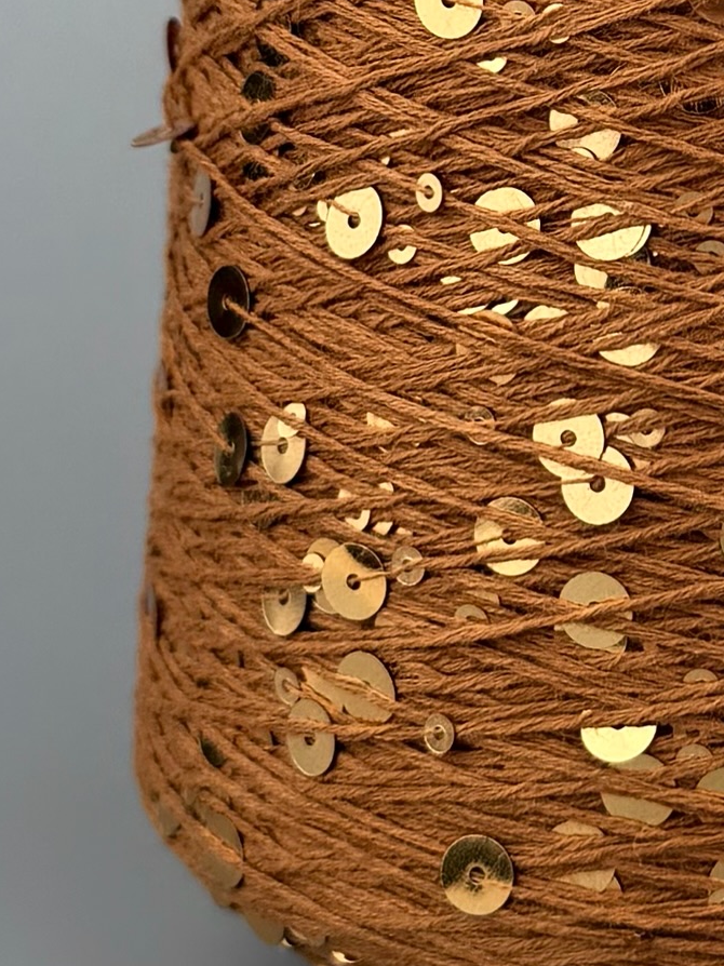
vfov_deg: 32.4
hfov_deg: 24.7
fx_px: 1535
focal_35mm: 55
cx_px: 802
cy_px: 24
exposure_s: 1/955
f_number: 1.78
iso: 80
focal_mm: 6.76
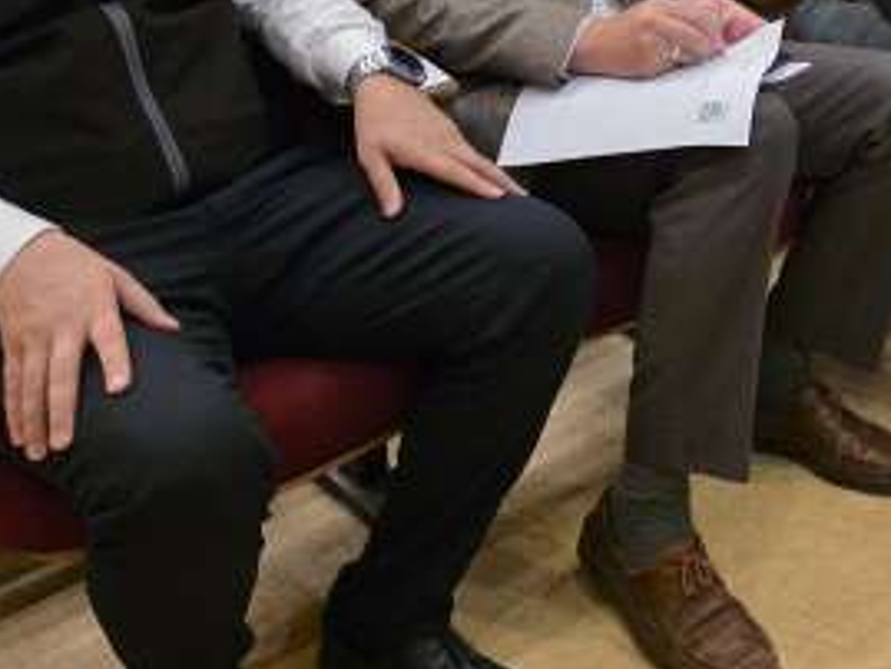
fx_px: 1545
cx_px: 759
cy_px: 12
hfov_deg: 31.0
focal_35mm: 60
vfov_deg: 23.5
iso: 1600
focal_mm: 6.3
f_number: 1.7
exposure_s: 1/100
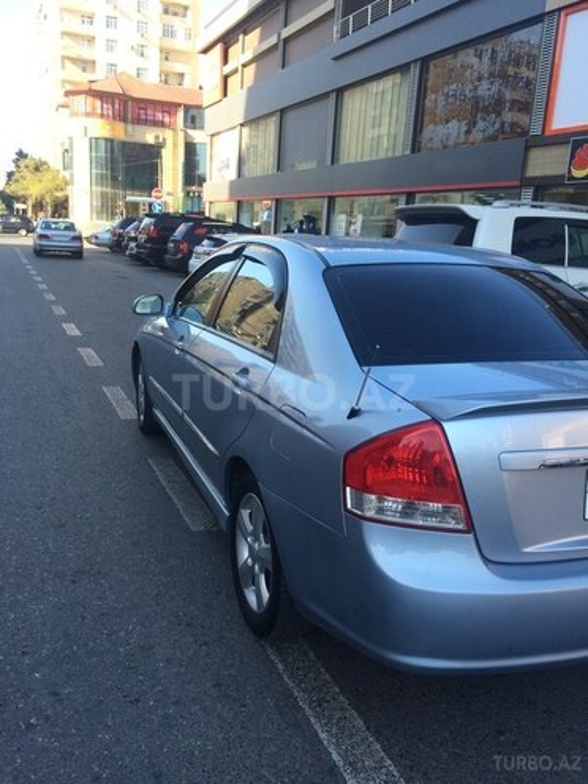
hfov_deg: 48.2
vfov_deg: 61.7
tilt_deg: -15.8
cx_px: 294
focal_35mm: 29
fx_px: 657
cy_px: 392
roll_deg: -2.8
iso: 32
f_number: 2.2
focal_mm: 4.15
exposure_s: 1/363
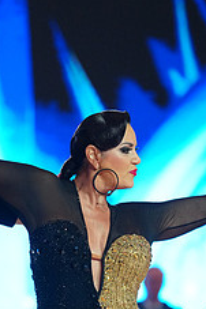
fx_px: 3301
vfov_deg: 5.3
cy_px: 380
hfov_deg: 3.6
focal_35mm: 384
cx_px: 50
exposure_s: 1/500
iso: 2000
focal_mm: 150
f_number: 2.8
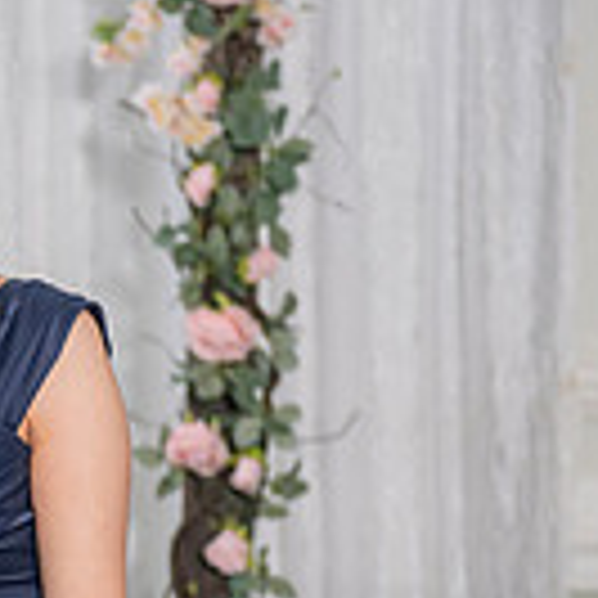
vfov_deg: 7.8
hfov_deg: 7.6
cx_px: -549
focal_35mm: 223
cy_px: 681
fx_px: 4358
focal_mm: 60
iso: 400
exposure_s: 1/160
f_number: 3.5
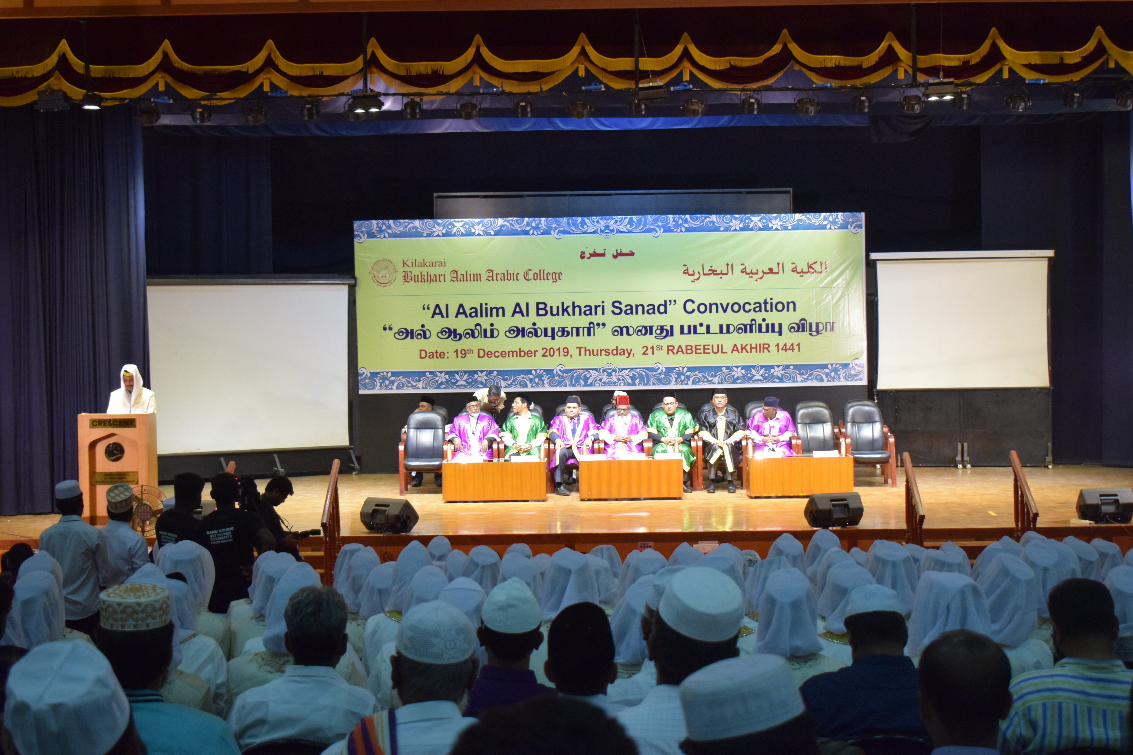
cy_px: 378
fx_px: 1794
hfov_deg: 35.1
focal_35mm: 57
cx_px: 566
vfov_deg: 23.8
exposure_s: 1/60
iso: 2000
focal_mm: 38
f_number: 4.8
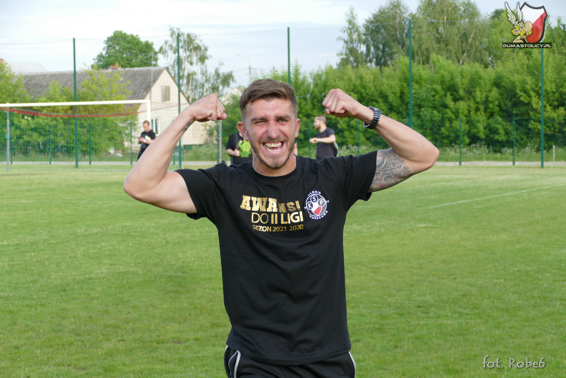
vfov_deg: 15.2
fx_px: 1415
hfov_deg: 22.6
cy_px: 189
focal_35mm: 90
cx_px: 283
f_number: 3.8
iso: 125
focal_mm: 32.65
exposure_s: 1/250
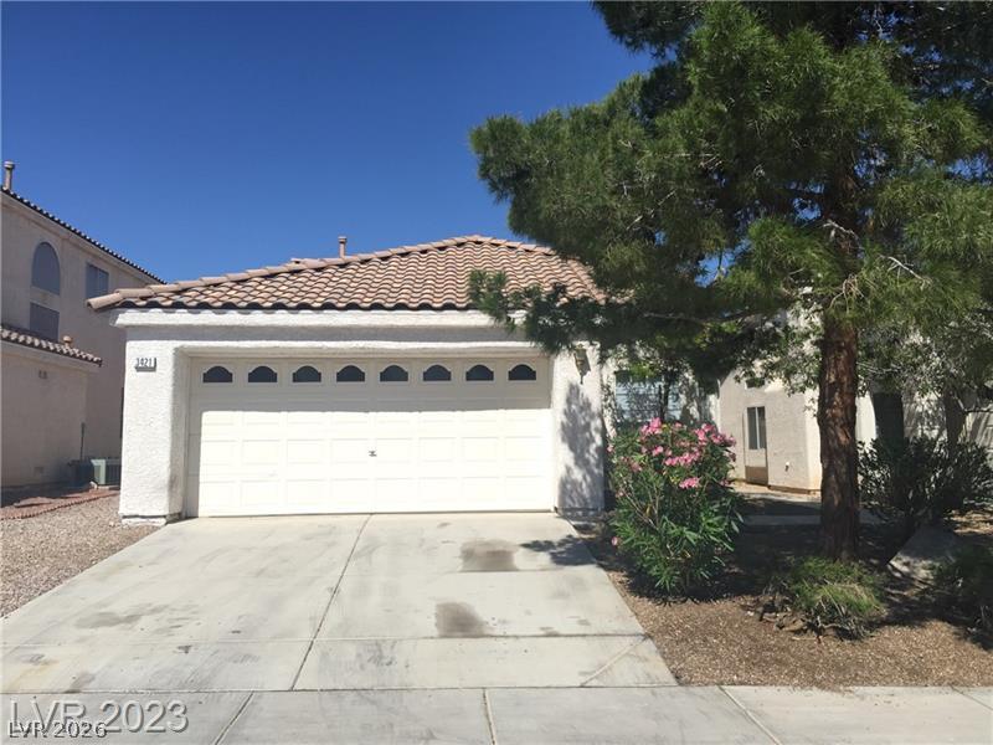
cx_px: 496
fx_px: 832
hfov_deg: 61.7
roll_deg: -1.5
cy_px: 372
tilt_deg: +6.6
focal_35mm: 29
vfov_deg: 48.2
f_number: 2.2
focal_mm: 4.15
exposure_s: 1/2083
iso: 32
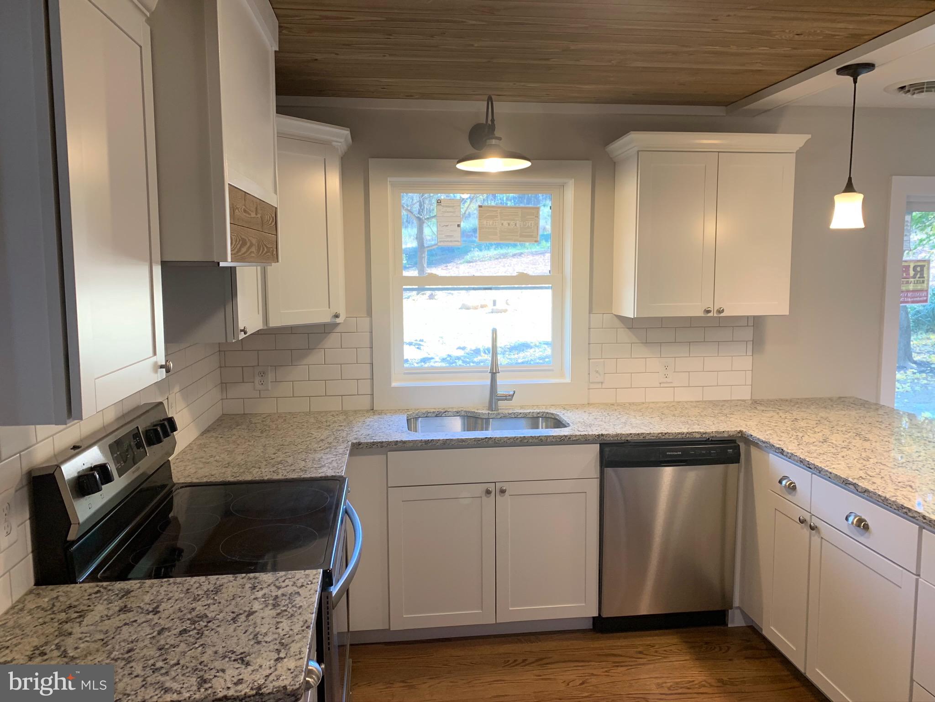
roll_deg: +0.3
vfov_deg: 53.1
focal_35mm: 26
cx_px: 468
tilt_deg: -5.4
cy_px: 351
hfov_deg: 67.3
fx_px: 702
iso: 80
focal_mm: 4.25
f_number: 1.8
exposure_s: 1/60
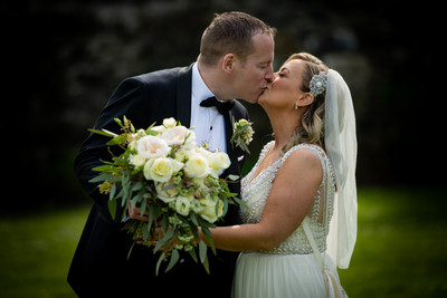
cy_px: 148
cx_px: 207
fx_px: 2600
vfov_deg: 6.6
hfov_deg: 9.8
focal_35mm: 209
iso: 100
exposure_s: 1/1000
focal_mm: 195
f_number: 2.8
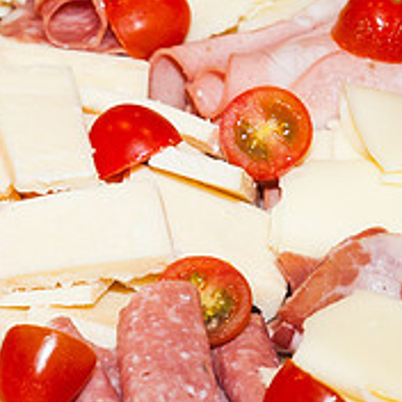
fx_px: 3074
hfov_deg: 7.5
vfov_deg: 7.5
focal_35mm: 234
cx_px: 33
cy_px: 226
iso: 320
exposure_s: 1/60
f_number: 4.5
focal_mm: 52
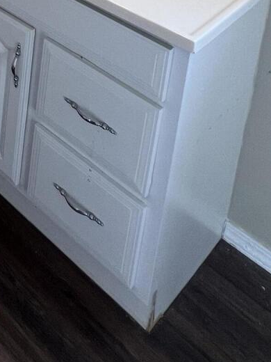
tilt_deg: -12.7
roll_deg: -0.3
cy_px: -197
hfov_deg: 22.3
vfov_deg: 26.3
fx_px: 522
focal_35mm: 50
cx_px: -165
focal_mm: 1.57
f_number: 1.8
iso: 80
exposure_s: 1/120
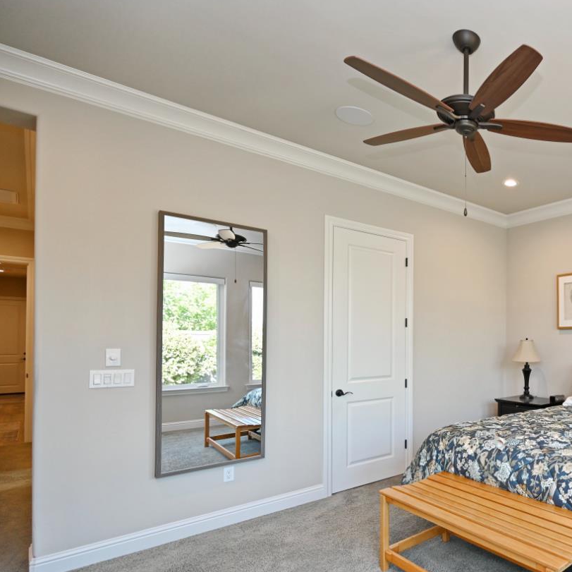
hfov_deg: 58.2
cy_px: 337
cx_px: 528
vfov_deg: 69.1
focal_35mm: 22
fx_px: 411
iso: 280
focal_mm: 14
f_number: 4
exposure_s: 1/60
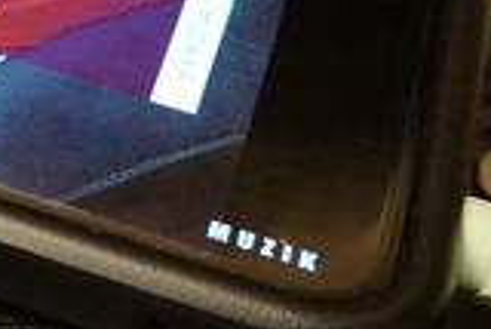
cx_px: -212
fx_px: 1474
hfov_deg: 17.3
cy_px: -9
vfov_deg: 12.5
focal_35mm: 108
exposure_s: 1/40
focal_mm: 9
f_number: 2.8
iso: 500
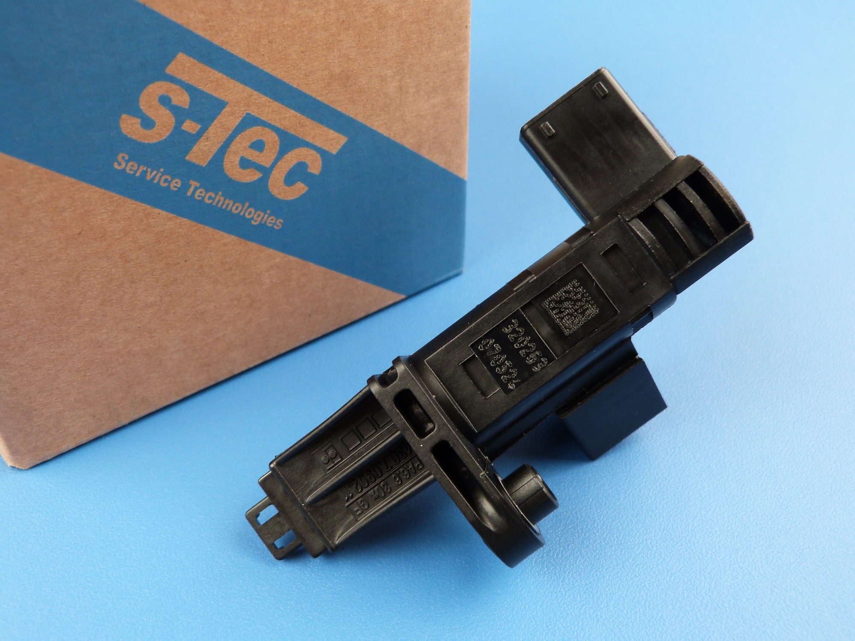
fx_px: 840
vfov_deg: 41.8
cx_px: 428
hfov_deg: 54.0
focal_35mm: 34
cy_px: 320
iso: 200
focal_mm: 6.1
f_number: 3
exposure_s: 1/60
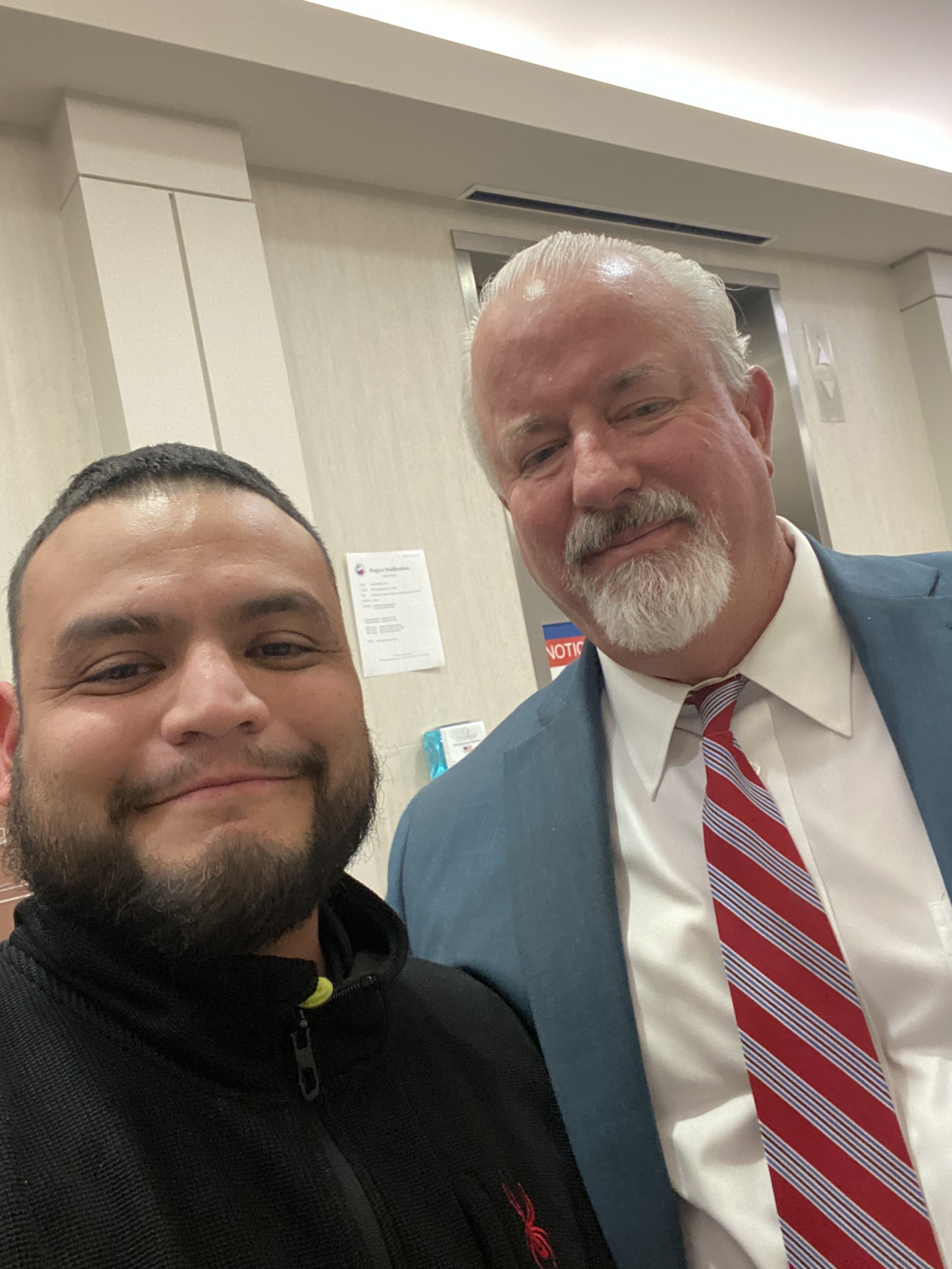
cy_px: 634
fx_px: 1100
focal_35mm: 30
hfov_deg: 46.8
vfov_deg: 60.0
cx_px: 476
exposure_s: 1/60
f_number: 2.2
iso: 320
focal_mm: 2.71
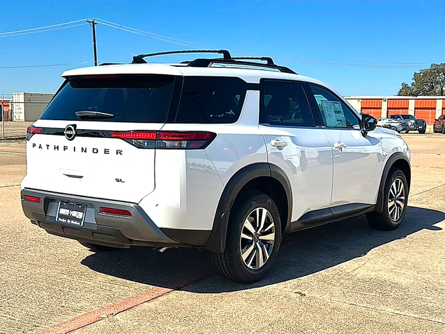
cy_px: 167
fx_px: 489
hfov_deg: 49.0
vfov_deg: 37.7
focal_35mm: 38
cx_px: 222
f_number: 1.78
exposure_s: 1/7692
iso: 80
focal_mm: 6.86
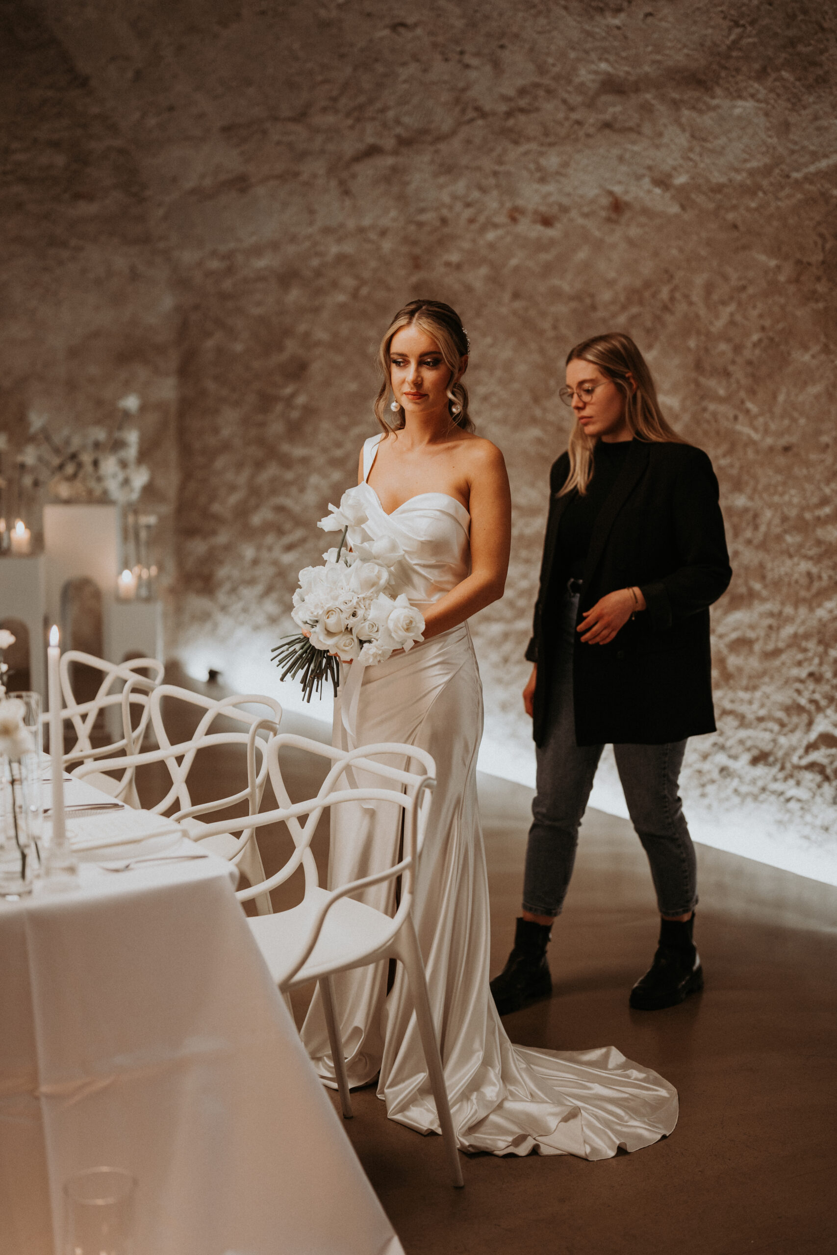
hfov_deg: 27.0
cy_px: 628
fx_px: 1743
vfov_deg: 39.6
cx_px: 418
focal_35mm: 50
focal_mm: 50
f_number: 1.3
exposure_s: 1/160
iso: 500
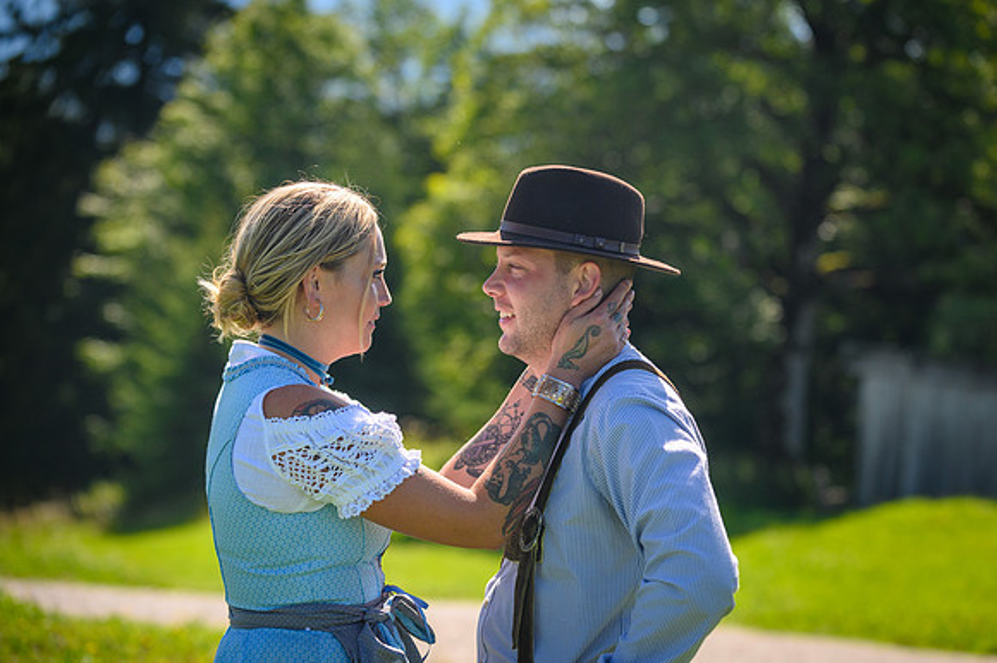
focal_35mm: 109
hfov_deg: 18.8
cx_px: 571
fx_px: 3011
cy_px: 354
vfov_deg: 12.6
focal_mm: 95
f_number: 3.5
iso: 100
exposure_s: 1/640
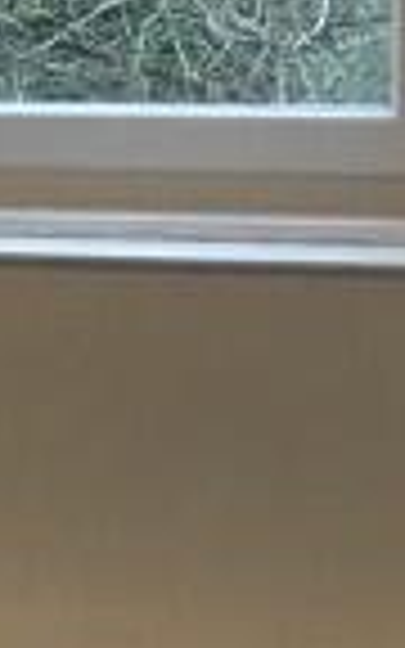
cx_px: -1458
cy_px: 117
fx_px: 3868
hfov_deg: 5.1
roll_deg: +2.6
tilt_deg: -7.5
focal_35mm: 219
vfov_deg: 9.6
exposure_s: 1/33
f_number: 2.2
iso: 50
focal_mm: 4.15
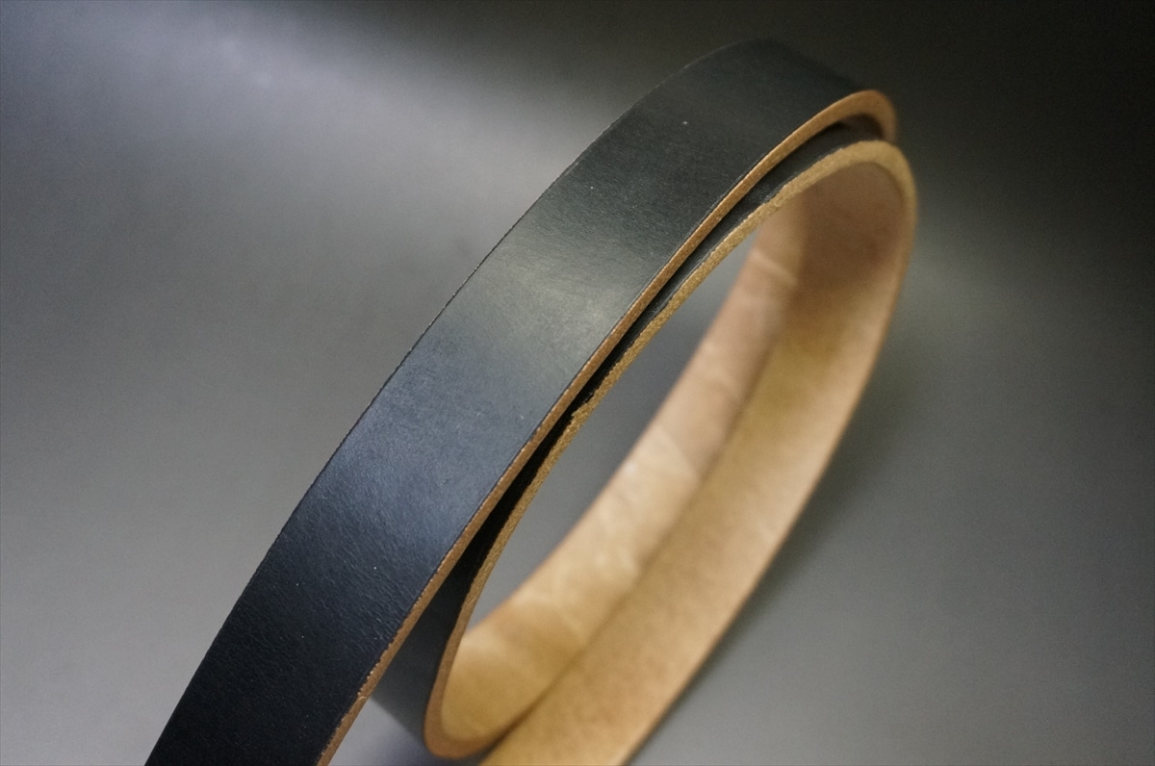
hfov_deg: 53.2
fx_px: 1153
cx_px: 578
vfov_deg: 36.8
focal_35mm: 36
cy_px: 383
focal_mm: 24
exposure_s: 1/160
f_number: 4.5
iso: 2500
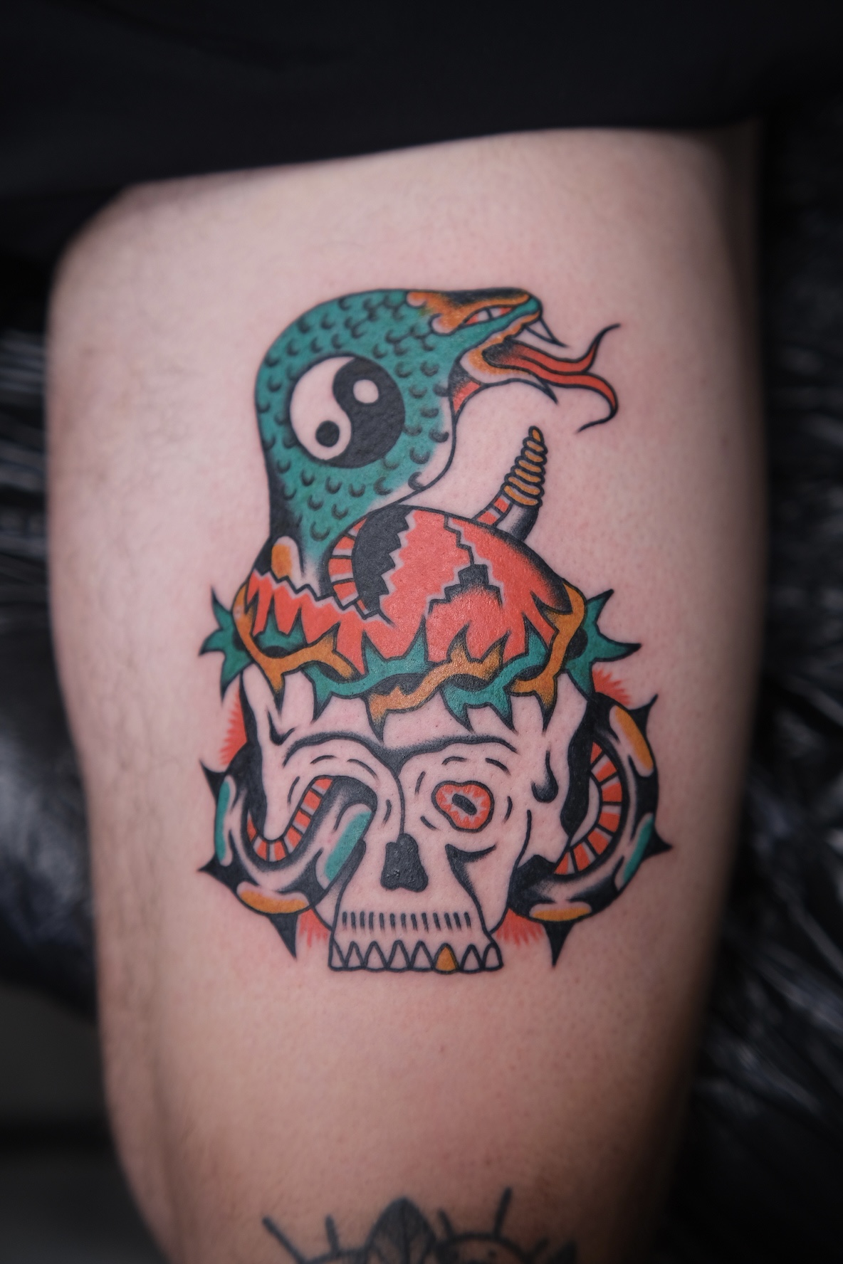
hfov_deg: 25.5
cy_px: 632
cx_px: 422
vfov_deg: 37.5
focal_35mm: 53
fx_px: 1861
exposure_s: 1/90
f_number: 1.8
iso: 160
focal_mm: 35
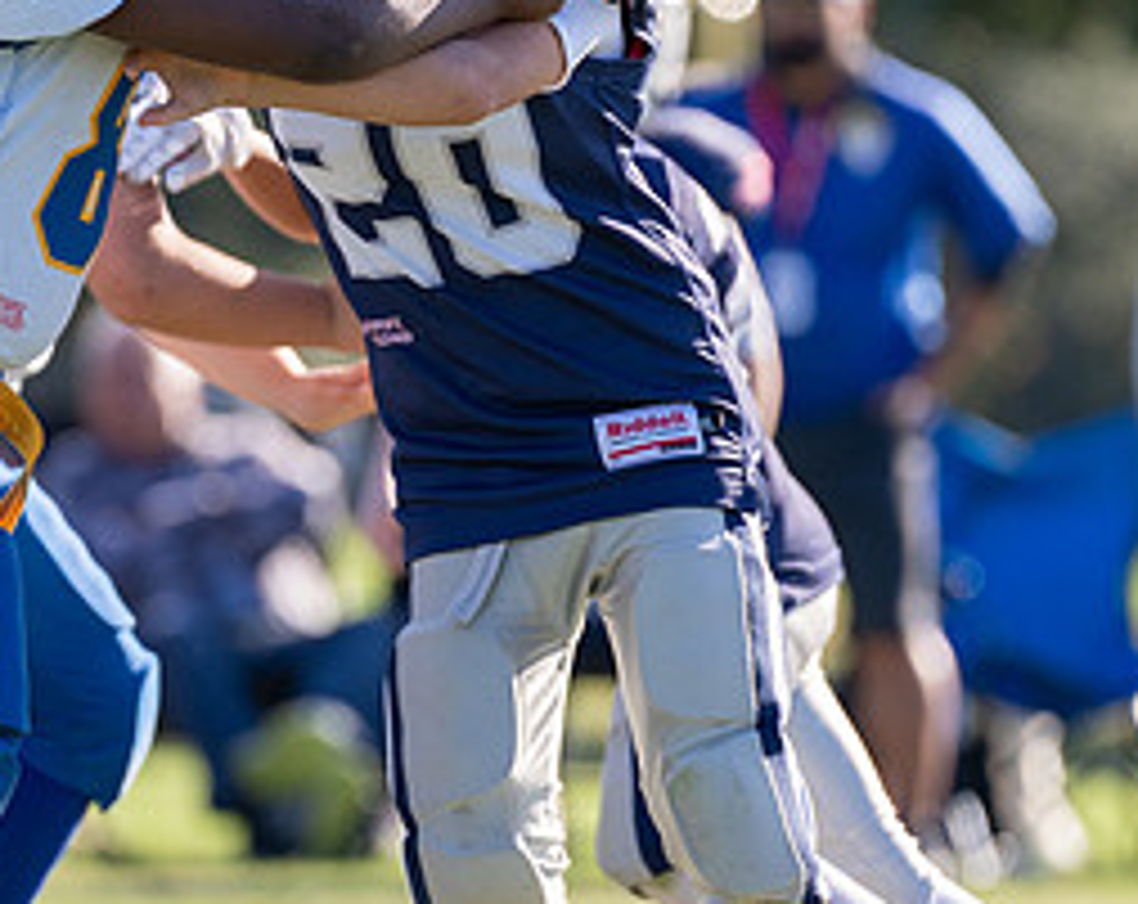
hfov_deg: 3.1
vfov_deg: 2.5
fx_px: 21027
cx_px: 295
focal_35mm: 626
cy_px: 454
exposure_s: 1/1250
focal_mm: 200
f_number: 2.8
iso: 100
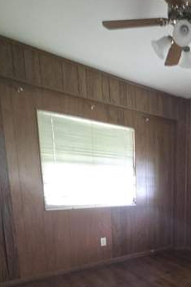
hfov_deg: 44.0
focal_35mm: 25
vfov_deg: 66.7
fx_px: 199
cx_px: 190
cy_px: 217
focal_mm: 2.2
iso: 400
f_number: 2.2
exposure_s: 1/8
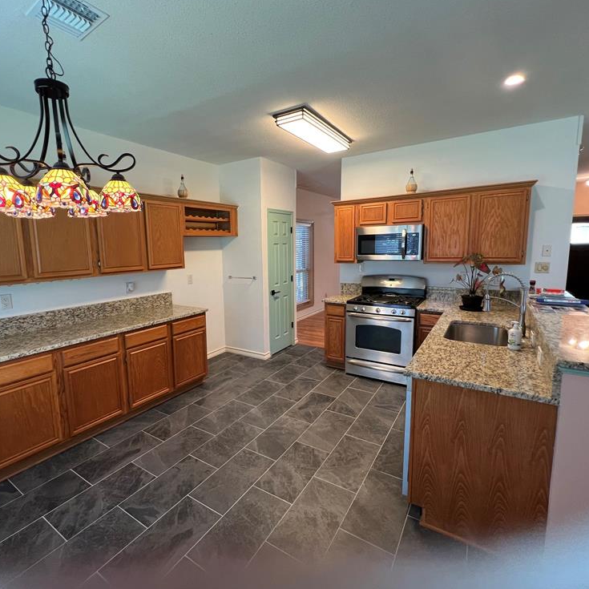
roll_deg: +1.2
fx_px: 308
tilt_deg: -8.0
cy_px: 289
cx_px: 257
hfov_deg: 87.0
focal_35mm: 16
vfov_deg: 87.4
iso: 125
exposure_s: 1/60
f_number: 1.8
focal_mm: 1.57
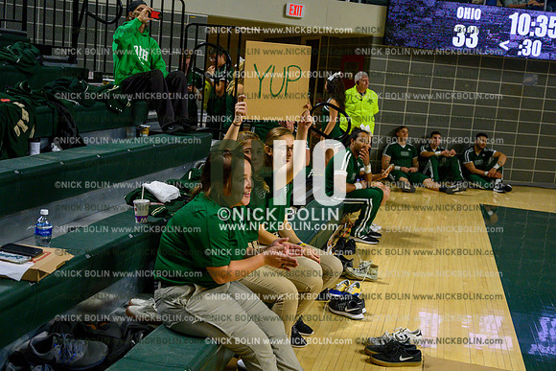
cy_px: 186
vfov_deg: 29.3
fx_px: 711
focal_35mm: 46
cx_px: 278
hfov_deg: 42.7
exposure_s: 1/800
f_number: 4.5
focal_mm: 46
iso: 3200
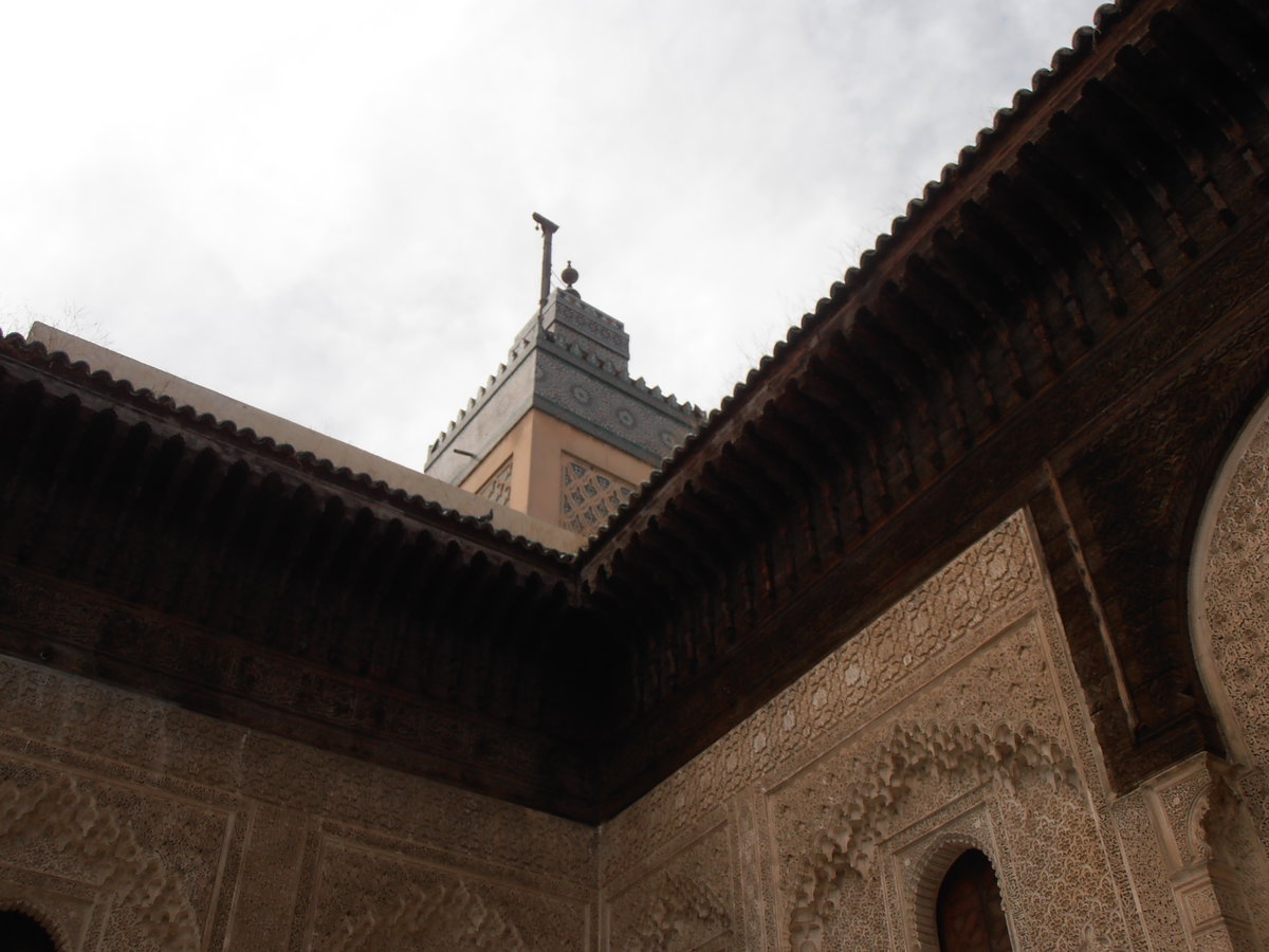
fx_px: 1356
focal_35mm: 37
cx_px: 634
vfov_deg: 38.7
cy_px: 476
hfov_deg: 50.1
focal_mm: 6.61
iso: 80
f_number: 3.9
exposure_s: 1/1000
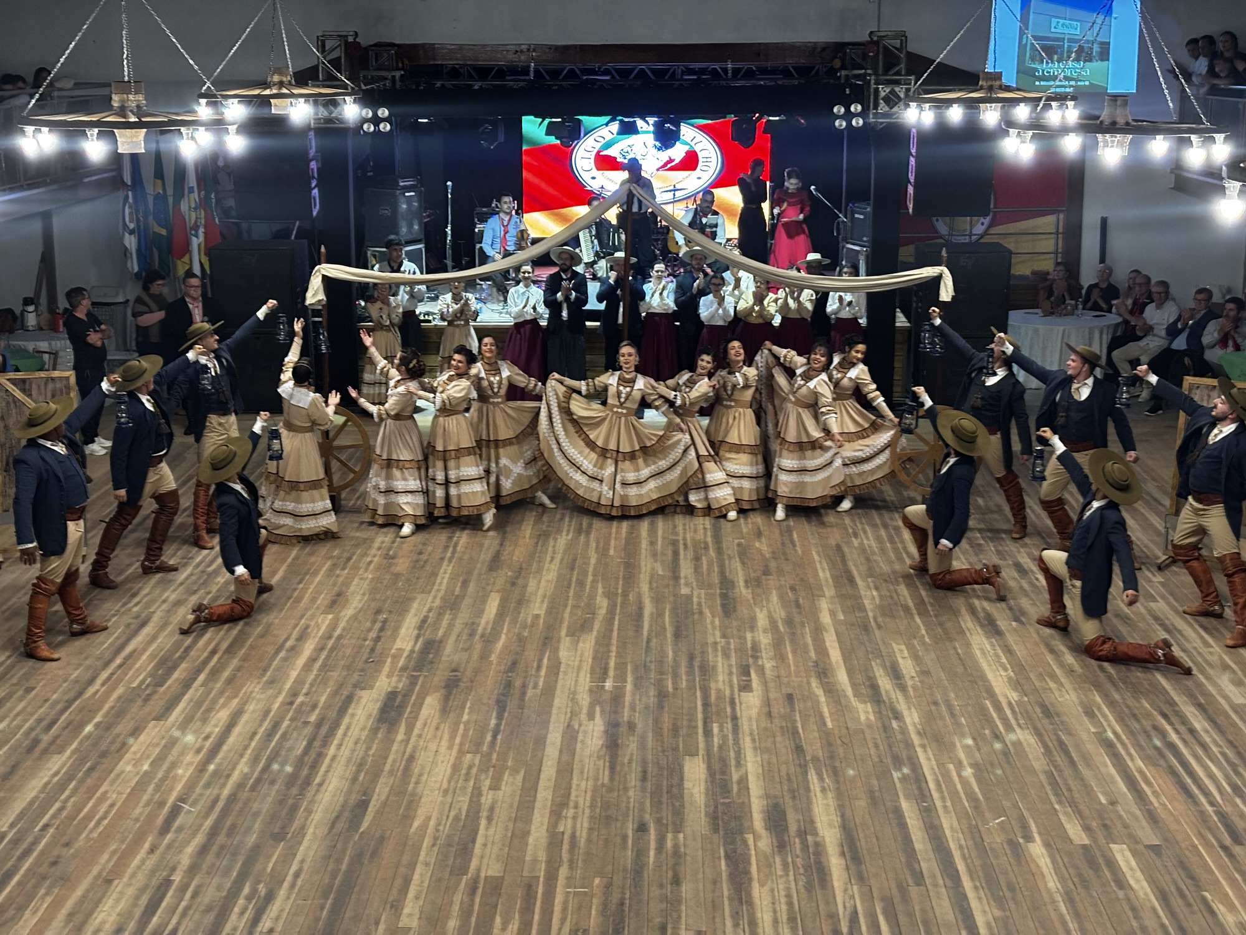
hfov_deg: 36.8
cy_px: 468
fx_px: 1872
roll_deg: +0.3
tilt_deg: -11.7
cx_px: 623
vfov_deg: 28.0
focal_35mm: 52
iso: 250
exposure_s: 1/40
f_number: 1.6
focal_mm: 5.96
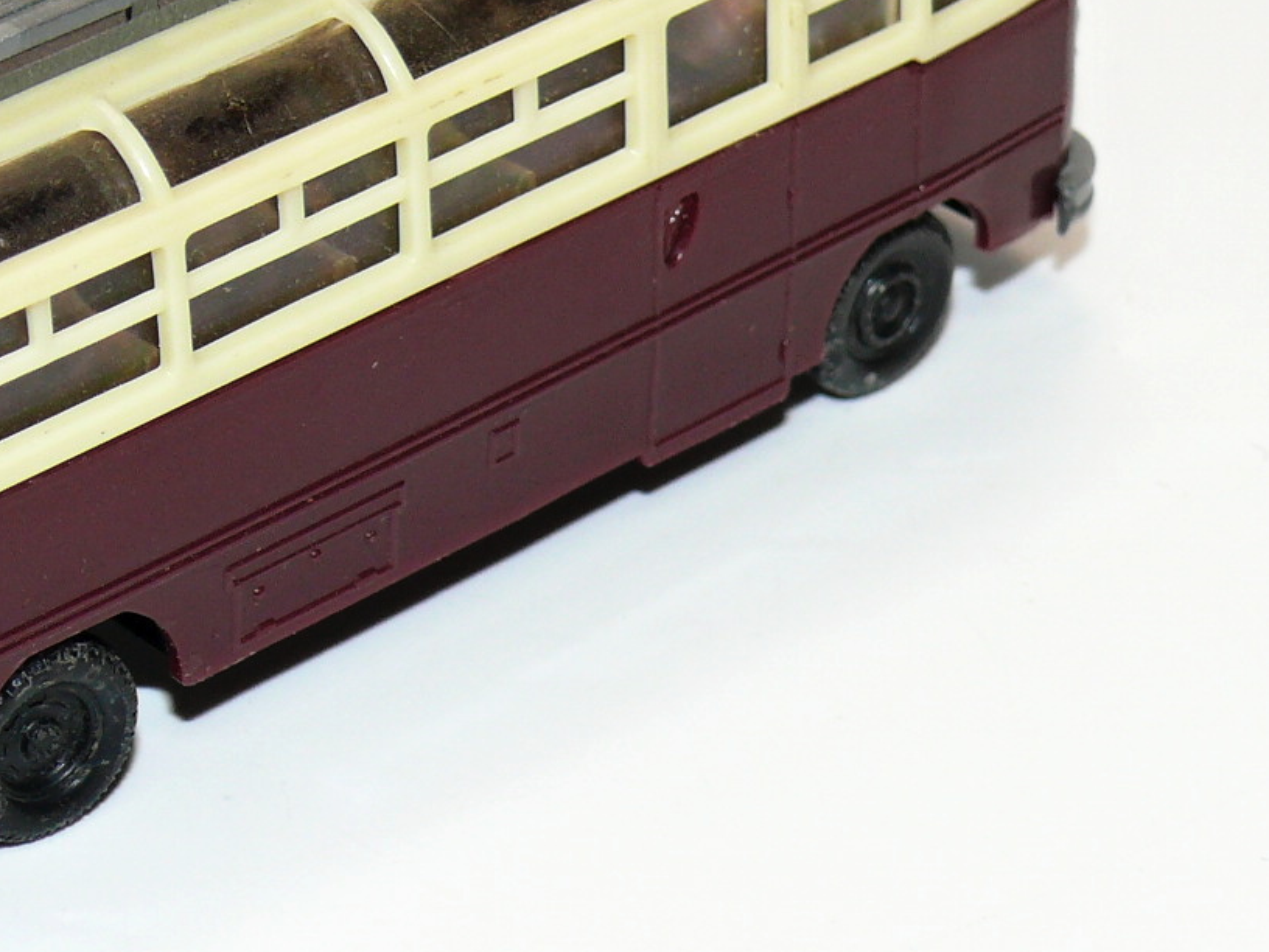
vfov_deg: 10.1
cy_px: 316
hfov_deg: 13.3
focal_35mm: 147
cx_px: 196
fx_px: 5389
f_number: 4
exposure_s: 1/30
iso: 100
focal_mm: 11.4
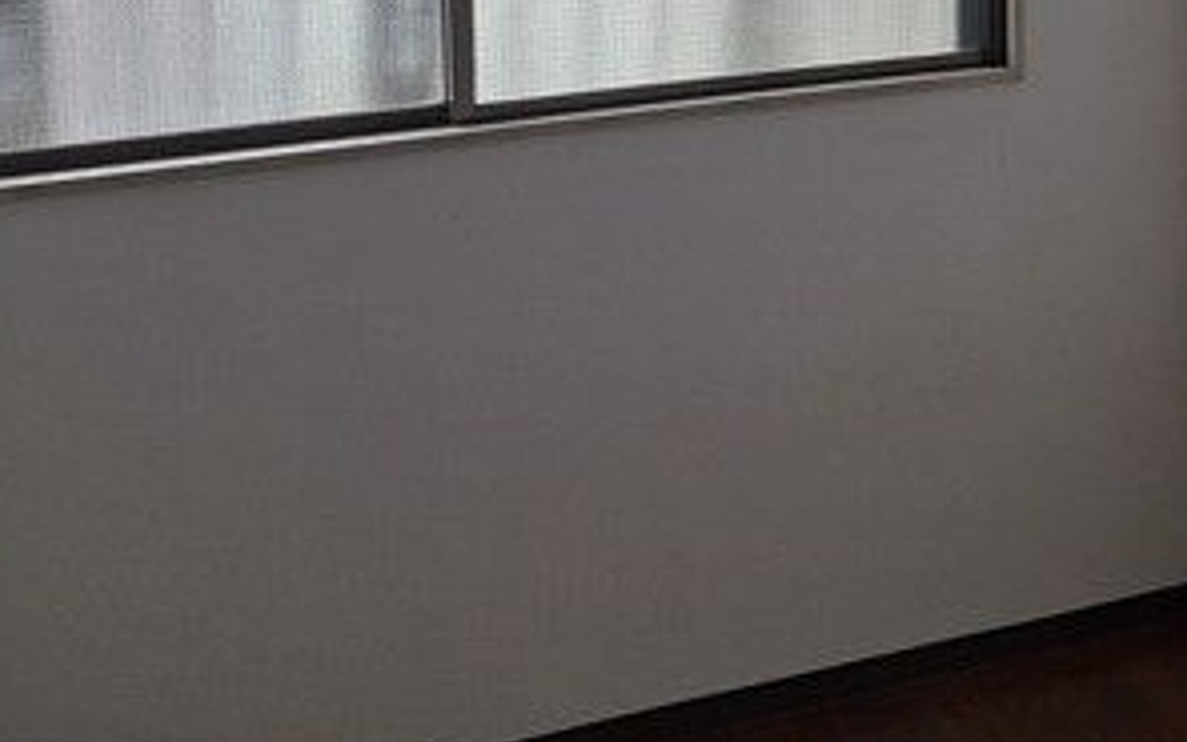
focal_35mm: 55
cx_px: 658
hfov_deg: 36.9
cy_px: -100
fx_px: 1779
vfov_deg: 22.1
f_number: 1.8
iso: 50
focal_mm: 5.23
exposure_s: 1/283
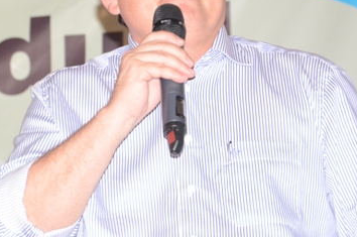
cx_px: 164
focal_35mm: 263
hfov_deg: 7.8
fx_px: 2603
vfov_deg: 5.2
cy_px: 55
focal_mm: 105
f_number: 5.6
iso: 2500
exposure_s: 1/125
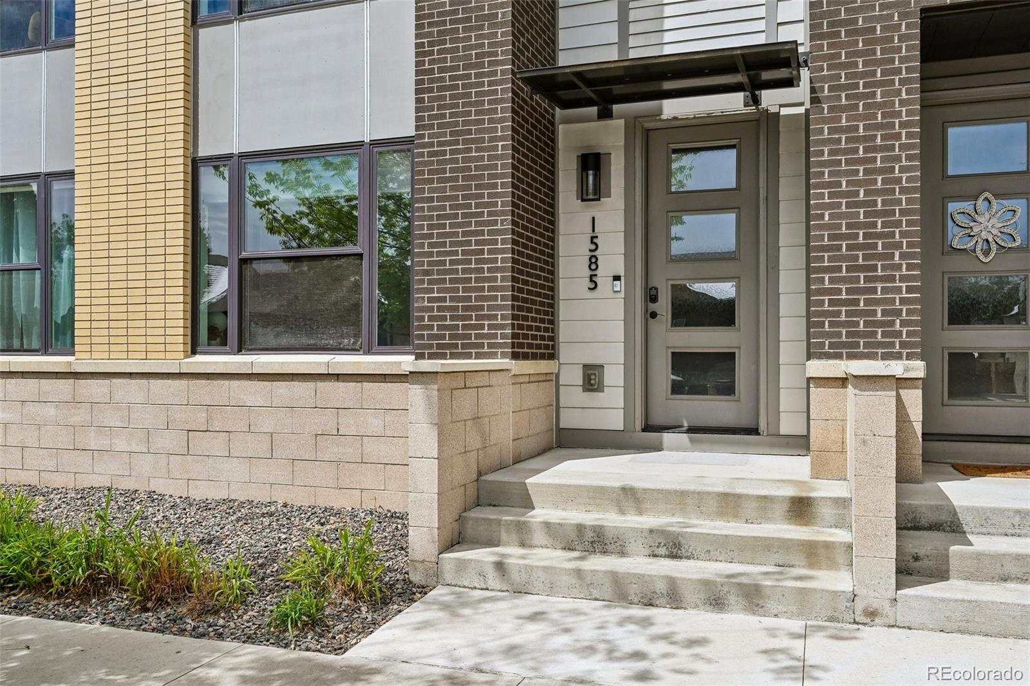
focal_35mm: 28
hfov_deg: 65.5
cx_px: 515
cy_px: 343
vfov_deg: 46.4
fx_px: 801
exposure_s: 1/1000
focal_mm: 28
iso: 400
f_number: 10
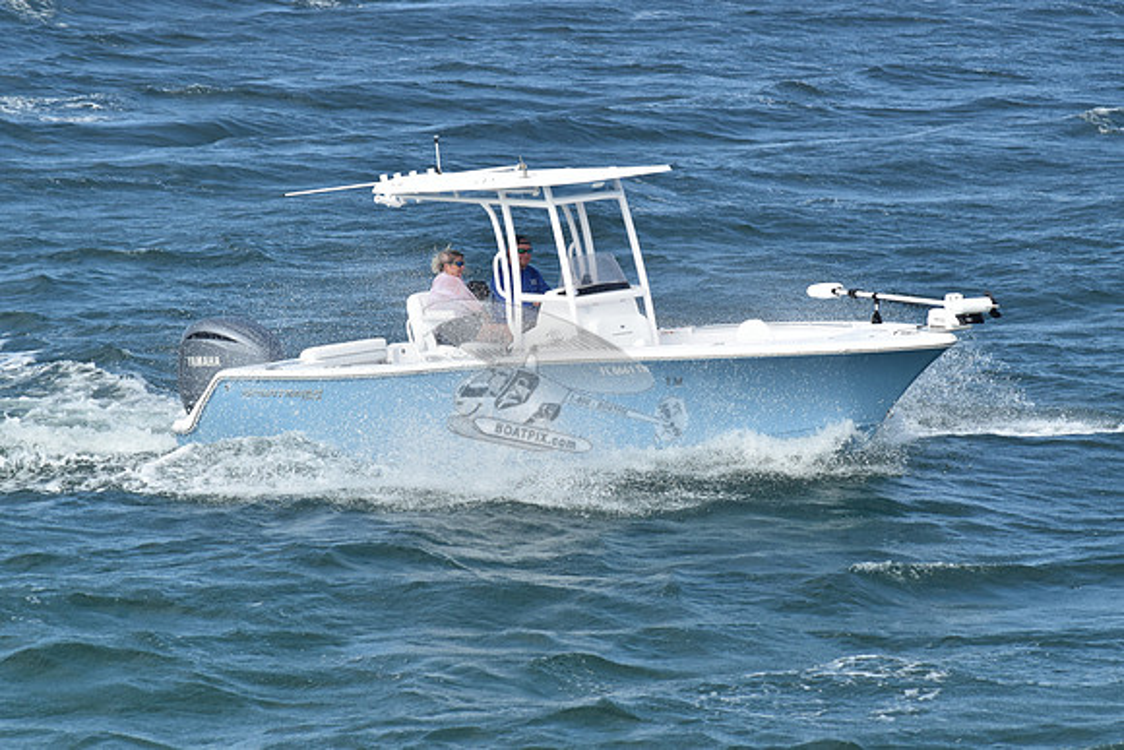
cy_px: 375
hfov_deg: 9.8
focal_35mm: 210
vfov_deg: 6.5
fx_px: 6558
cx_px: 562
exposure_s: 1/1000
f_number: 9.5
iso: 400
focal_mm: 140
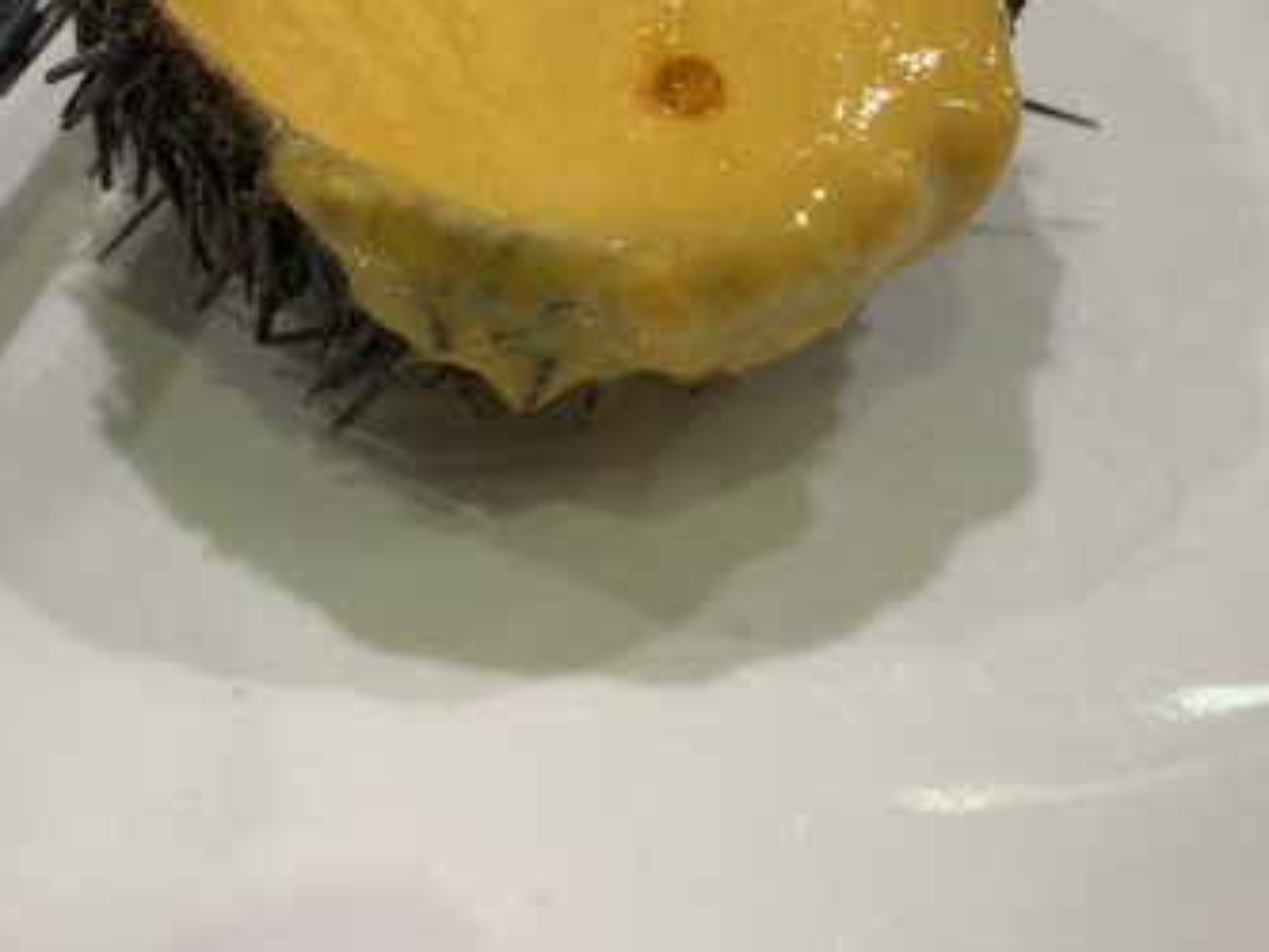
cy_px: 53
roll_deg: -4.0
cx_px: 537
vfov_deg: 27.8
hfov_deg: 38.1
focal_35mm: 50
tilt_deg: -44.5
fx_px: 1834
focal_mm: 4.25
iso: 50
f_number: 1.8
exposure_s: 1/50
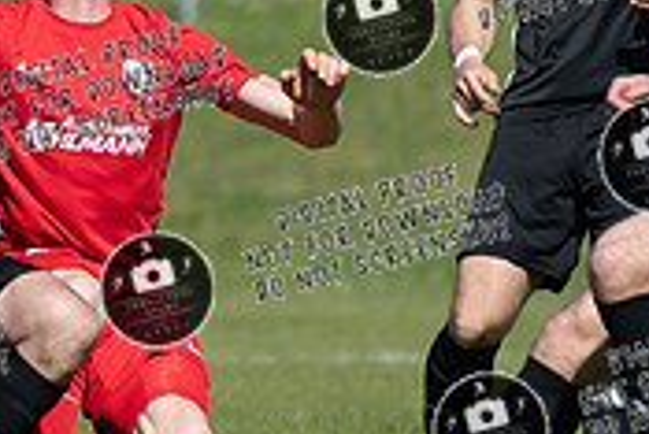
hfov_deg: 1.2
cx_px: 81
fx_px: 30058
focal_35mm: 1666
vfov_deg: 0.8
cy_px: -20
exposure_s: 1/1600
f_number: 5.6
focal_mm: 410
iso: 220
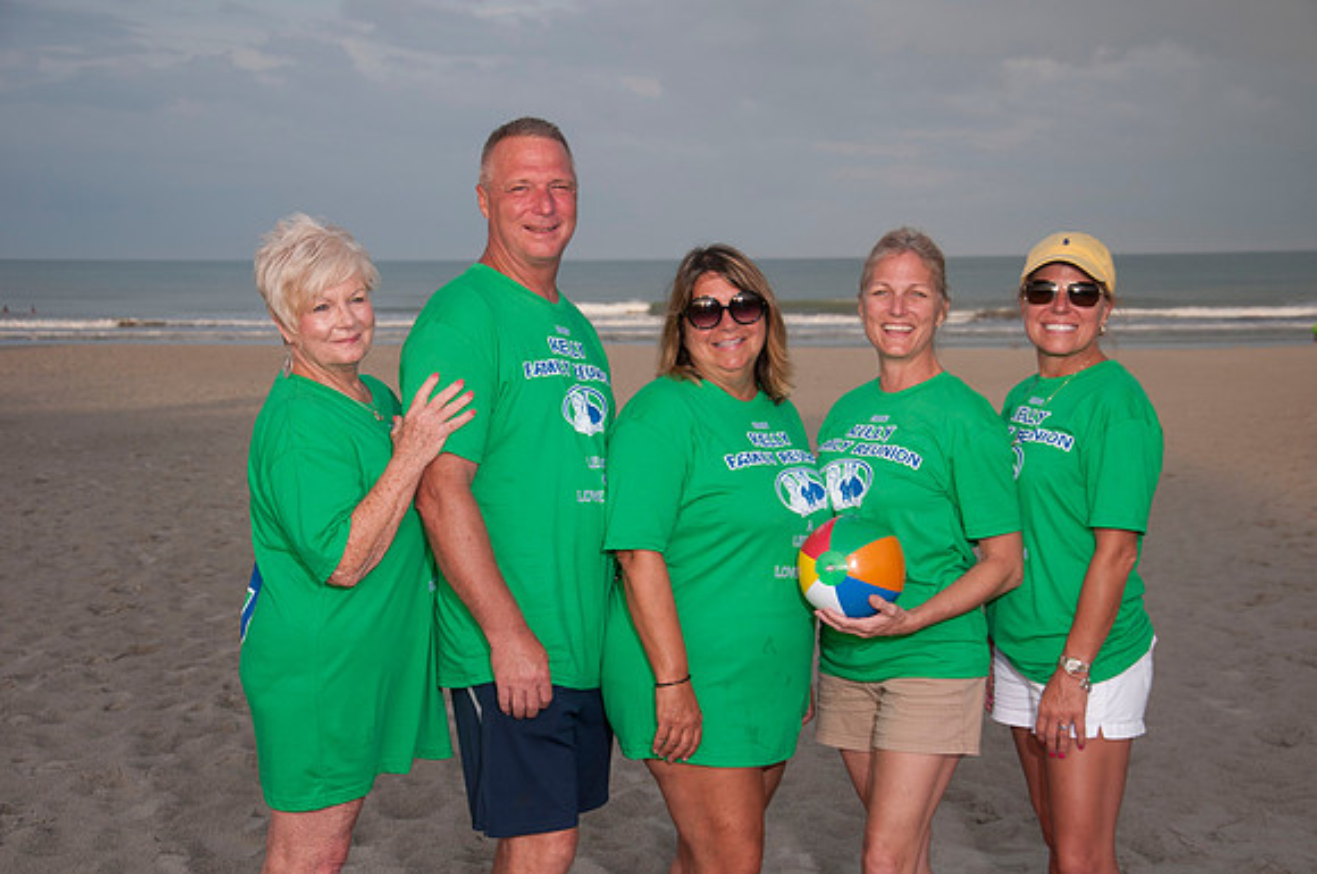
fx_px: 2082
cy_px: 437
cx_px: 658
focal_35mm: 57
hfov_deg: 35.1
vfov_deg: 23.7
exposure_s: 1/200
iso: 100
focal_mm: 38
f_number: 5.6
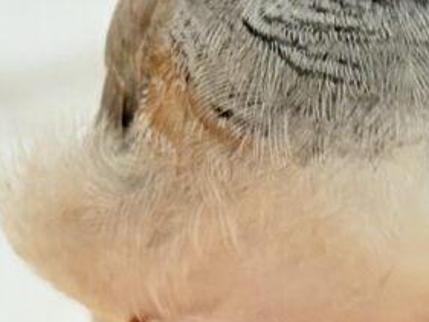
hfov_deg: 8.9
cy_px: 85
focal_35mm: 222
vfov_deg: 6.7
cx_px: 400
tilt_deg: -4.0
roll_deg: +2.8
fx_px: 2752
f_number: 1.6
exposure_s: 1/50
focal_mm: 5.96
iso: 40
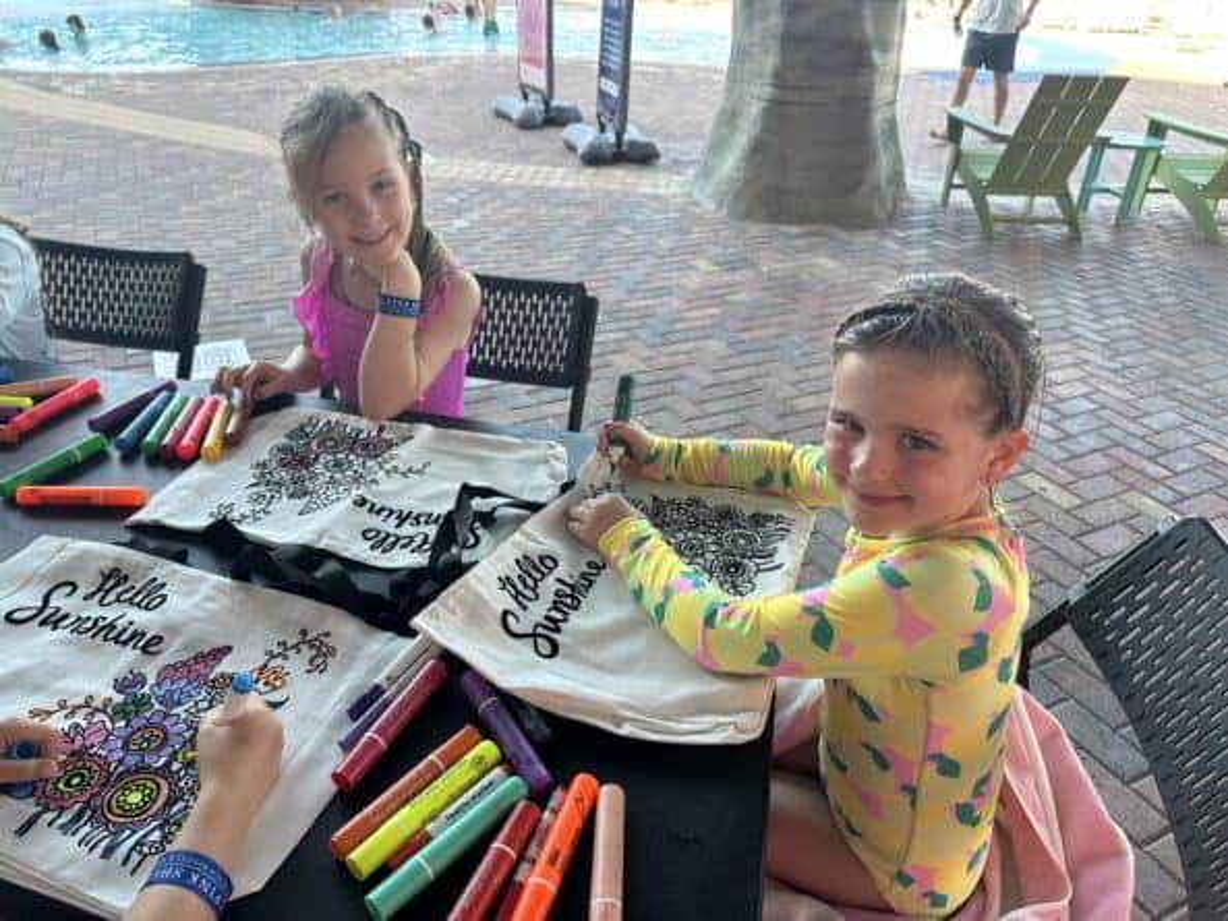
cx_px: 614
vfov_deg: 56.8
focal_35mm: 24
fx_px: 852
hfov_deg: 71.6
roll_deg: -2.8
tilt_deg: -30.6
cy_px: 460
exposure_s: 1/226
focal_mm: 6.86
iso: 64
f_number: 1.78
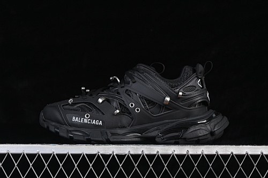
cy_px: 89
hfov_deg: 27.0
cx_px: 134
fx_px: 558
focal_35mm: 75
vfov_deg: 18.2
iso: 160
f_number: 6.3
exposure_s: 1/60
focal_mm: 50
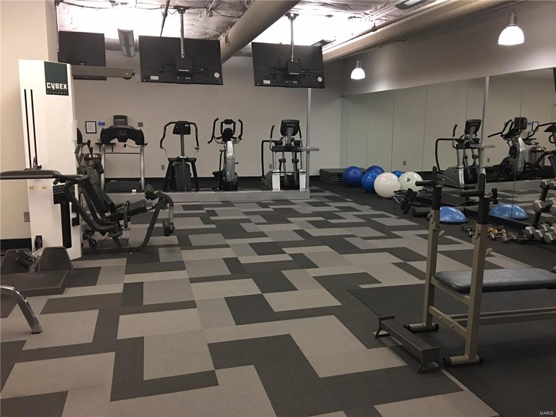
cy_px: 208
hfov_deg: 61.7
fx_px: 466
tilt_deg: -9.2
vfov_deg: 48.2
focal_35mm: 29
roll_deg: -0.7
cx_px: 278
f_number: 2.2
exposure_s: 1/15
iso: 125
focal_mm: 4.15
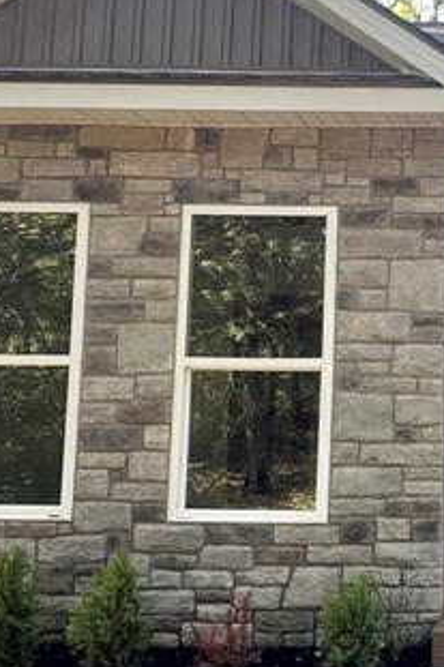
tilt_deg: +1.1
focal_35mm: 48
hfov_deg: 24.6
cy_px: 335
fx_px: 889
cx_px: 571
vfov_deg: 41.1
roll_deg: -0.5
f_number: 2.2
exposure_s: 1/99
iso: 80
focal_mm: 2.22
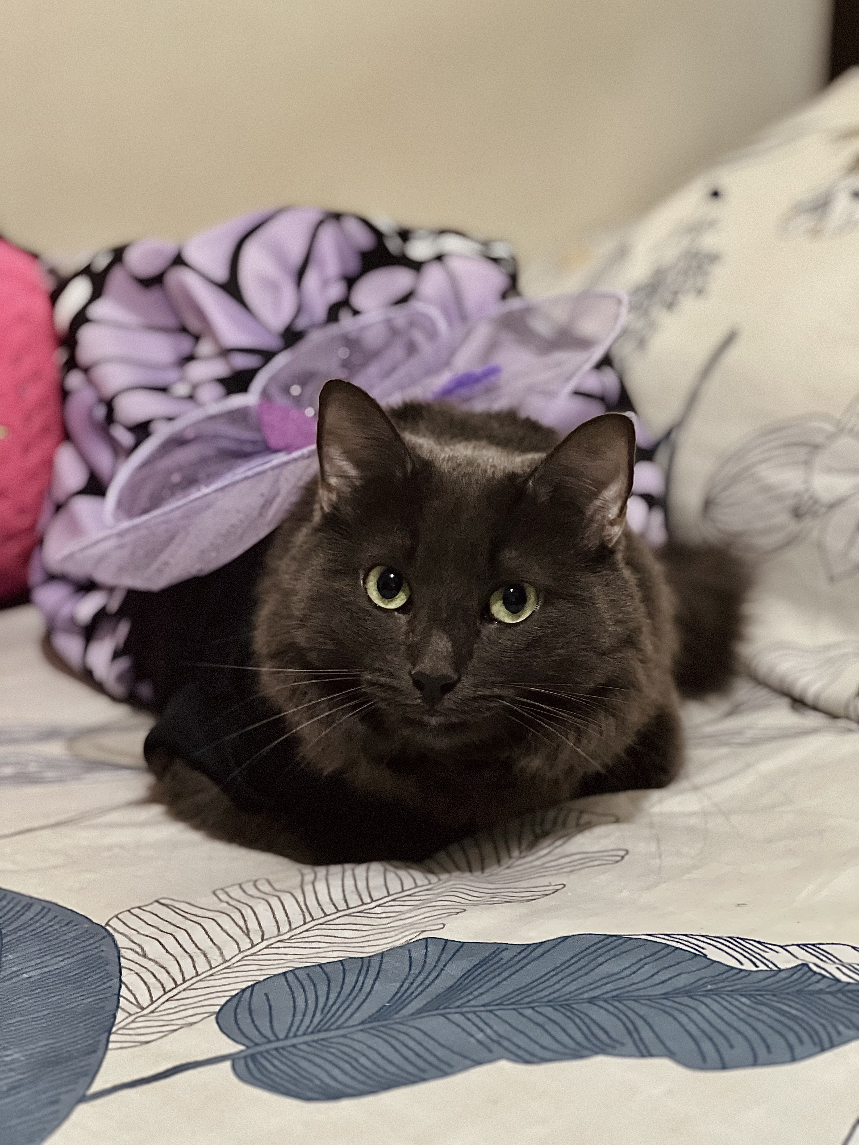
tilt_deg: -17.2
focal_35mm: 77
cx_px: 430
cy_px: 572
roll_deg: +4.8
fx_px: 2548
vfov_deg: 25.3
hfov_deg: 19.1
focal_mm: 9
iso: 800
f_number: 2.8
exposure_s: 1/15
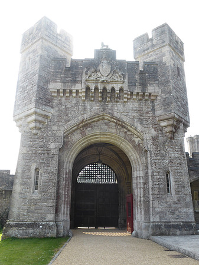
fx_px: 238
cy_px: 132
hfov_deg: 45.4
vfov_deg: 58.4
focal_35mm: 31
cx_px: 100
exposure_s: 1/200
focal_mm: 5.4
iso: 100
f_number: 3.6
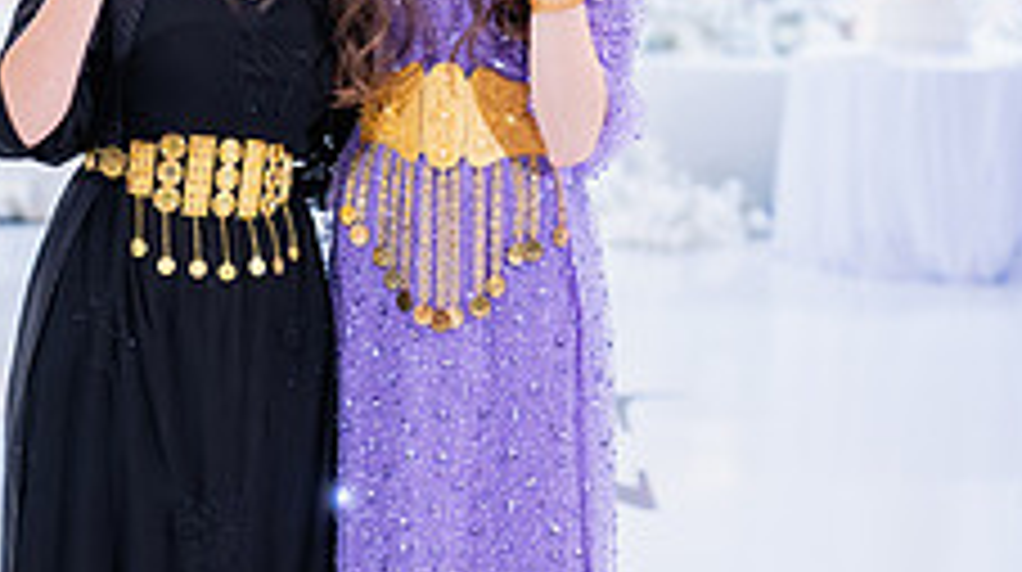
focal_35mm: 104
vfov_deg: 11.6
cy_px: 189
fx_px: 2815
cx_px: 423
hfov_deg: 20.6
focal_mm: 50
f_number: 2
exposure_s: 1/160
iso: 640
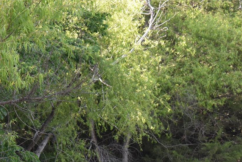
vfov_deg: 6.7
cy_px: 199
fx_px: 1366
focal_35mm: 203
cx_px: -8
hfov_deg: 10.0
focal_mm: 55
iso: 720
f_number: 5.6
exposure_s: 1/250
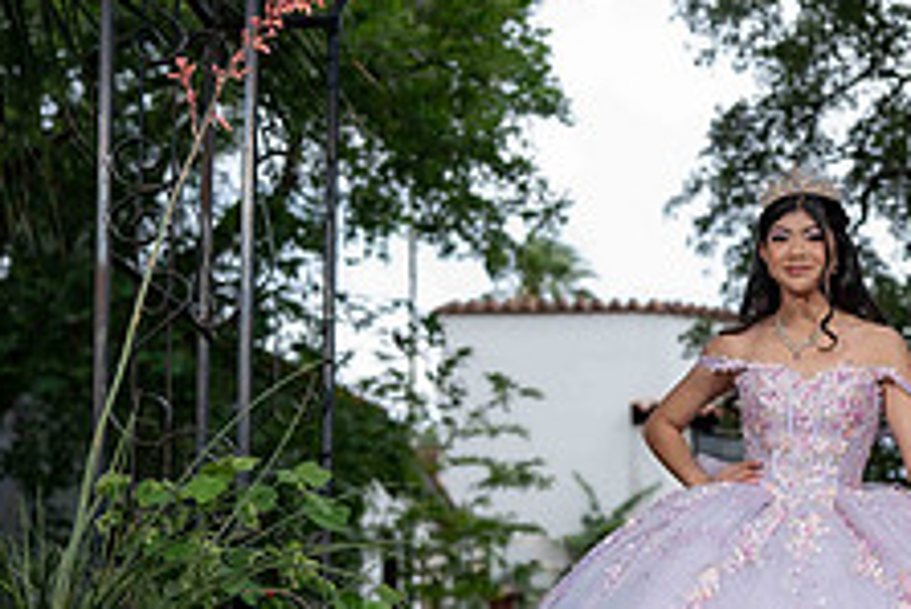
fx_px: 2507
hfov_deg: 20.2
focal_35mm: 99
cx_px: 833
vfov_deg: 13.8
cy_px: 476
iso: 80
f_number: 2.2
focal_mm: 38
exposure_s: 1/800
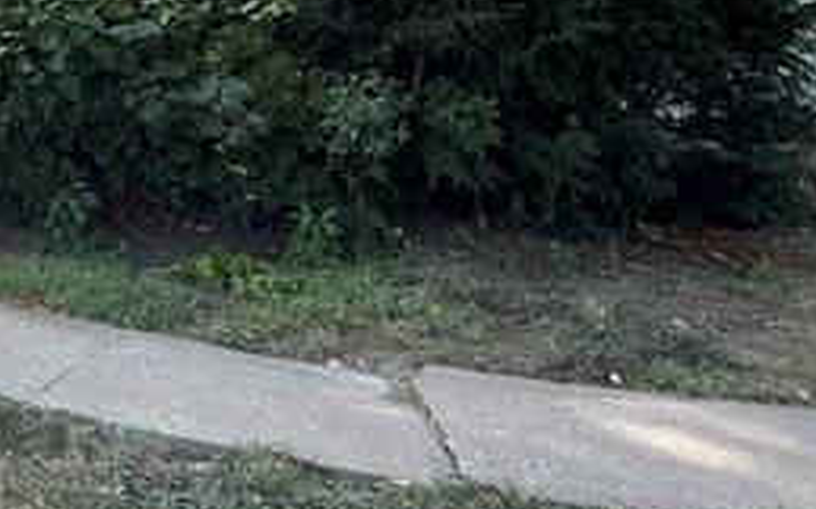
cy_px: -152
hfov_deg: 30.1
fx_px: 1312
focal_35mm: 59
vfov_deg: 20.1
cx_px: -133
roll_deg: -0.5
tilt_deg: +4.7
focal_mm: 2.22
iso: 16
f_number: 2.2
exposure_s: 1/127
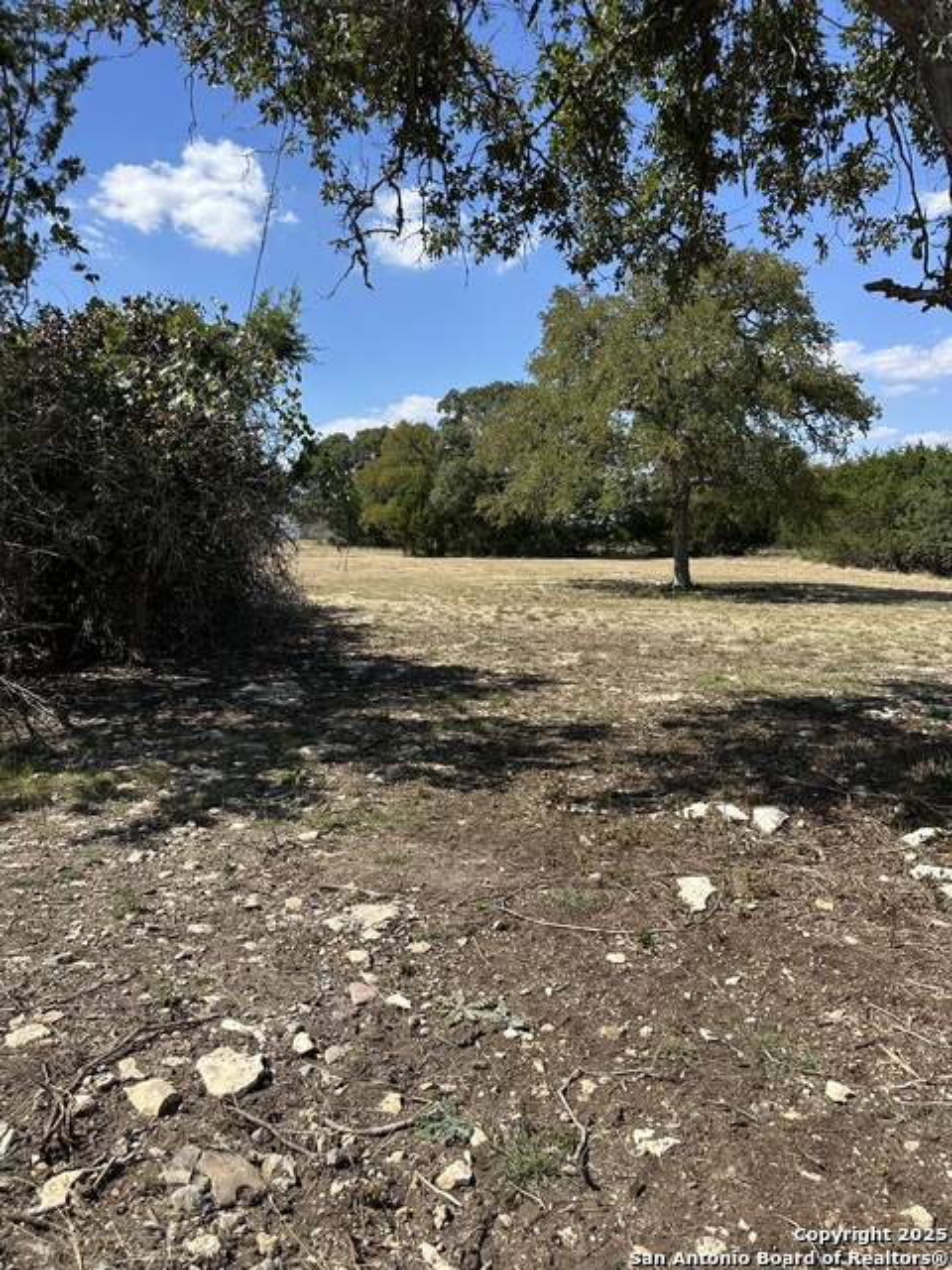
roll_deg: -0.1
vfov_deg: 71.6
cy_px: 635
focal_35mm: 24
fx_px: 880
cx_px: 476
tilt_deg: -5.1
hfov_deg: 56.8
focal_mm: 6.86
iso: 80
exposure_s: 1/3597
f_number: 1.78
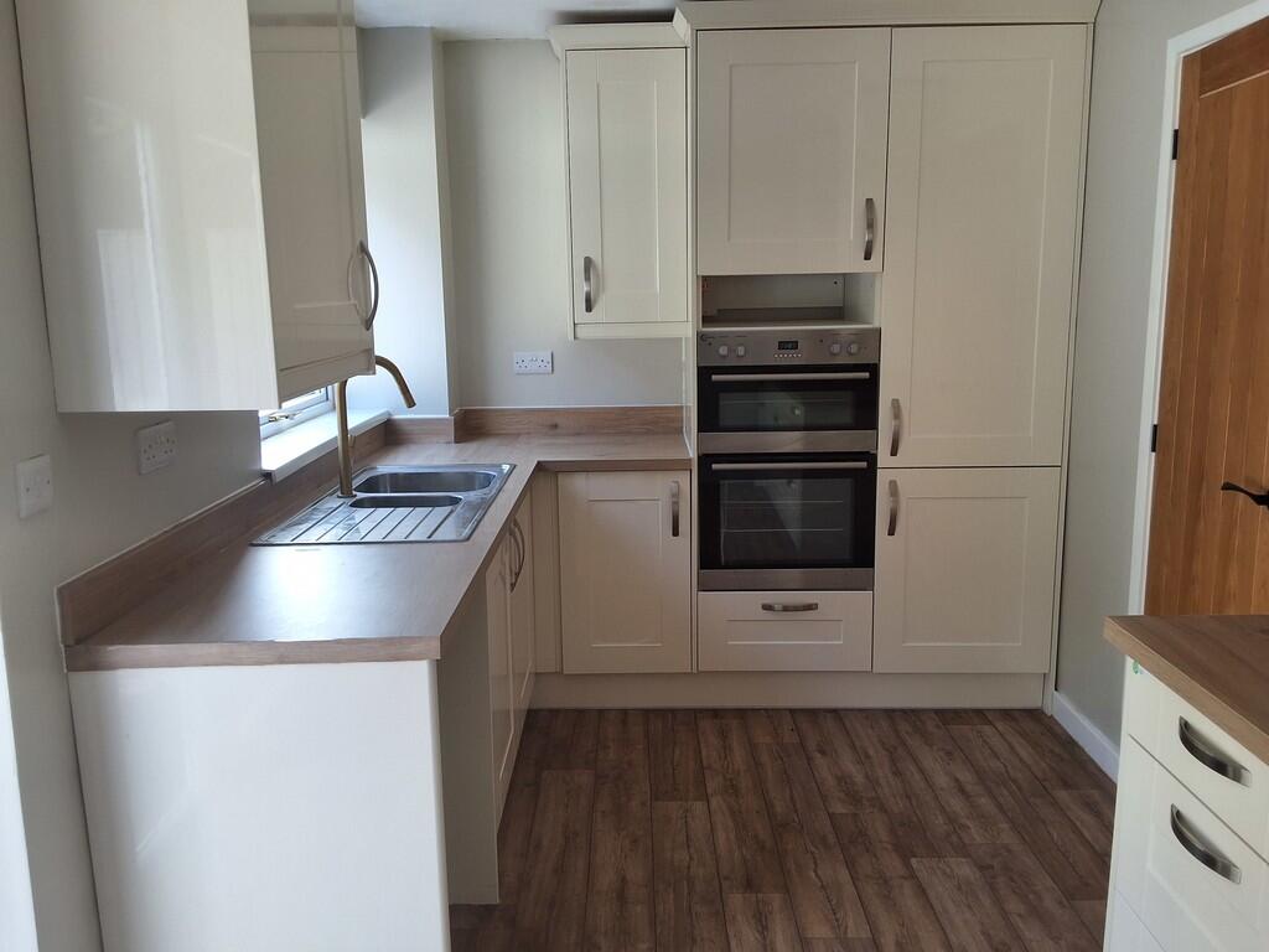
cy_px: 476
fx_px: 1026
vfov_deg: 49.7
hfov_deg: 63.4
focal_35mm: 28
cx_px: 634
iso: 50
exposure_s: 1/100
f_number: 1.9
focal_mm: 2.91
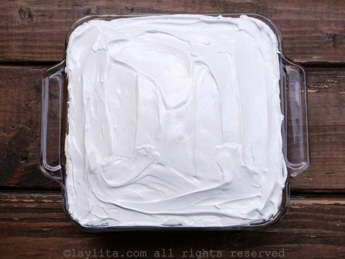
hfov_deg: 51.4
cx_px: 172
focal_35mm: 36
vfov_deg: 39.7
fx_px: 359
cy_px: 130
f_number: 11
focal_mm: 18
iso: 1000
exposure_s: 1/60
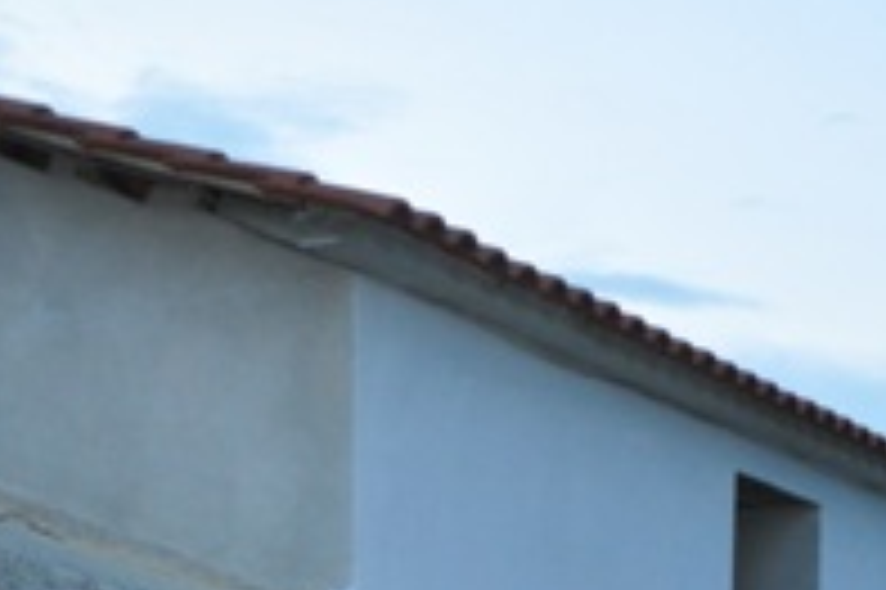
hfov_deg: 18.4
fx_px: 2484
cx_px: 1237
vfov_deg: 12.6
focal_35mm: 101
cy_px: 995
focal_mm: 18
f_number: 3.5
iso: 800
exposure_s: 1/80
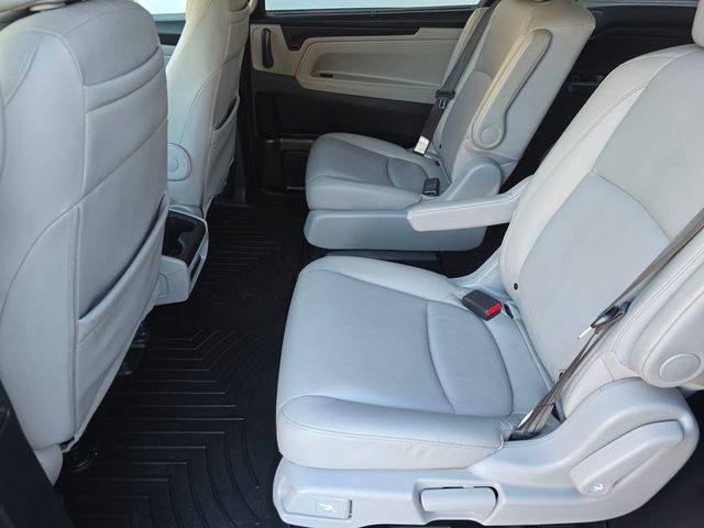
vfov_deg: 58.9
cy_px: 264
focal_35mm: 23
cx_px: 352
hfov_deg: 73.9
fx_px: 468
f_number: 1.7
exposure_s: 1/120
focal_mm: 6.3
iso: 160
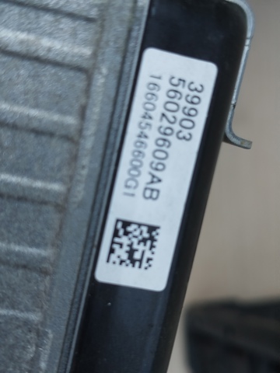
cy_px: 186
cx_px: 140
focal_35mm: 48
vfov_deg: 39.7
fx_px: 518
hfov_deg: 30.3
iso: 125
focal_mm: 5.31
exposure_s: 1/50
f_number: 1.7
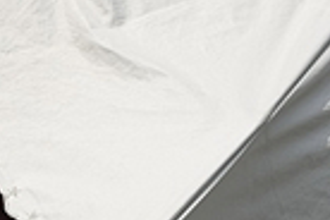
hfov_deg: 4.1
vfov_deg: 2.7
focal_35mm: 508
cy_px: 238
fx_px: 4656
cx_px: 122
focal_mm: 100
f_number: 4.5
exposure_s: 1/4000
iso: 400
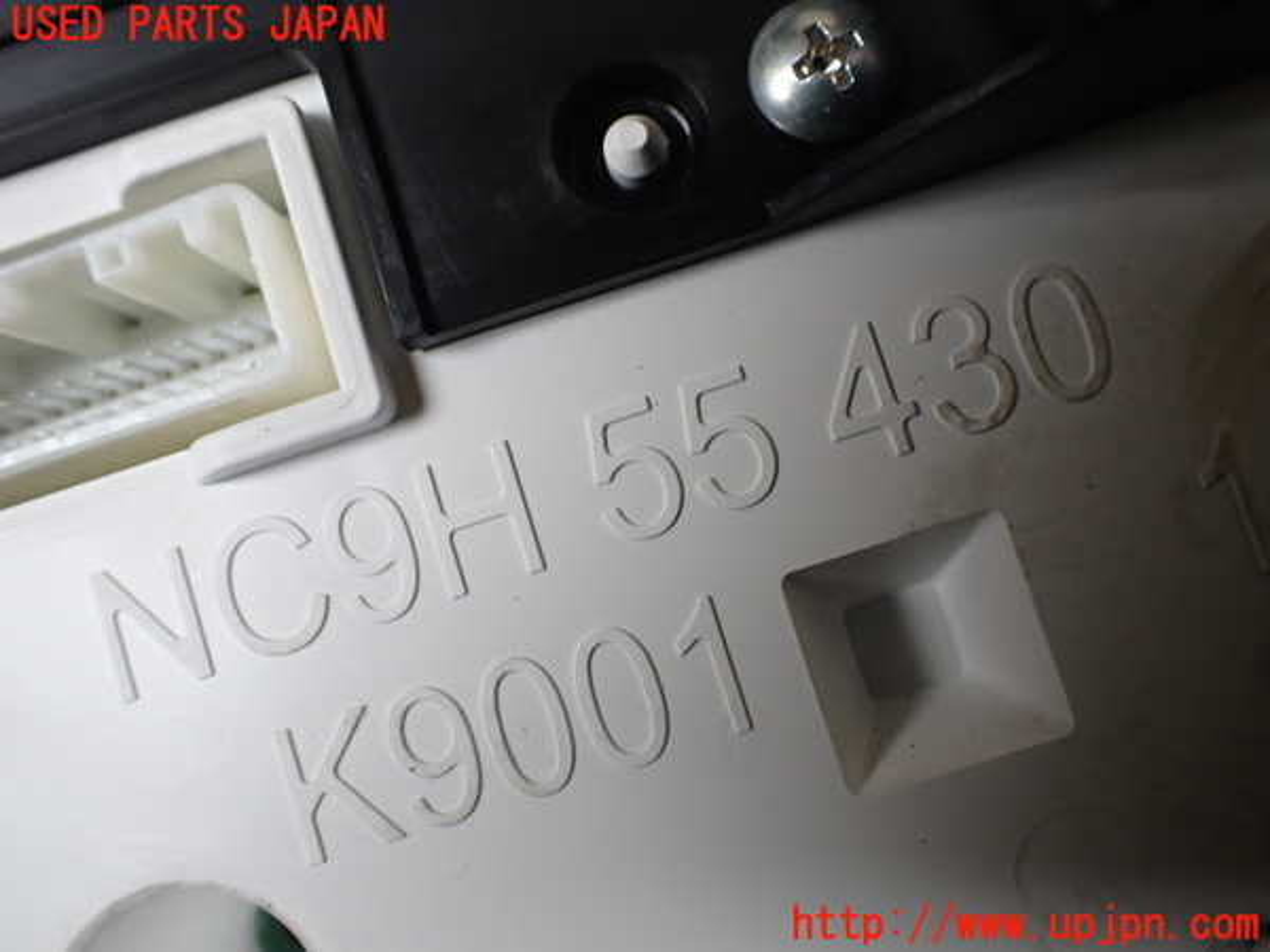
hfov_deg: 60.0
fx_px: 1101
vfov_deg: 46.8
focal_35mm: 30
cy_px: 476
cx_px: 635
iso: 250
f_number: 2.3
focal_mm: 5.4
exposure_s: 1/125
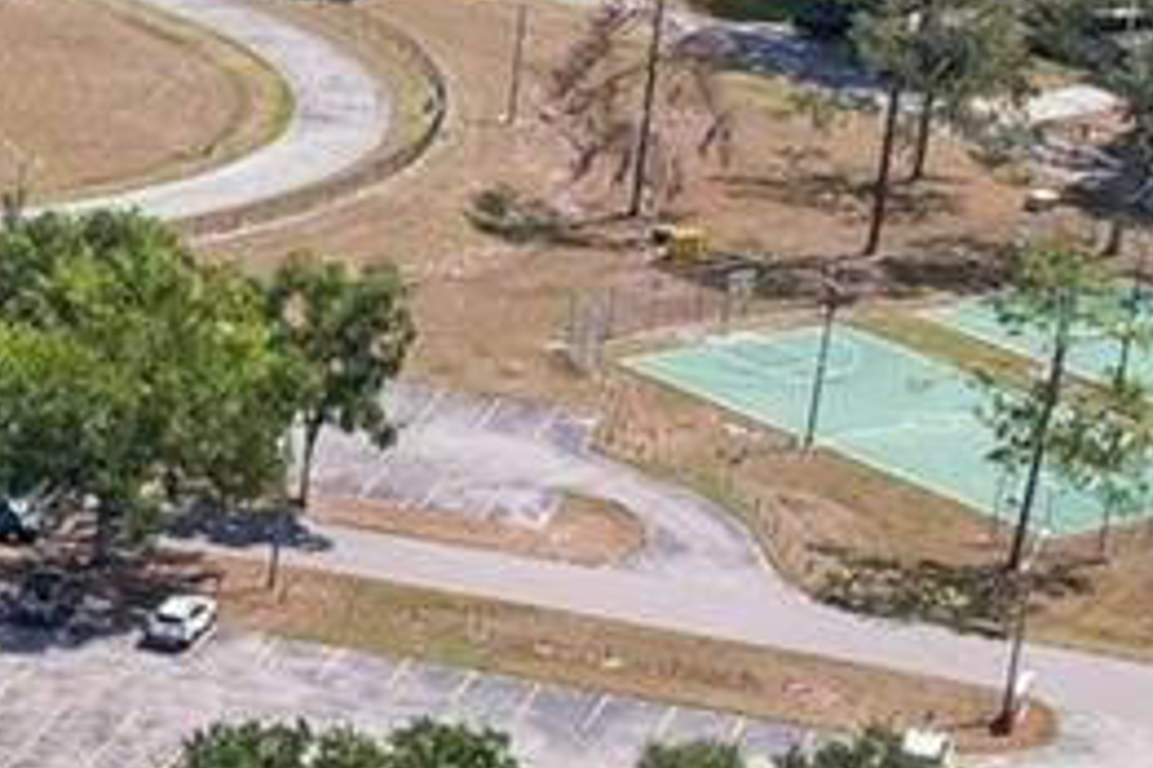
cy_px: 591
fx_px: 4323
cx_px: -808
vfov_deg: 10.1
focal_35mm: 135
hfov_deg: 13.8
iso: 200
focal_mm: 8.4
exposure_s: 1/1000
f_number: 2.8
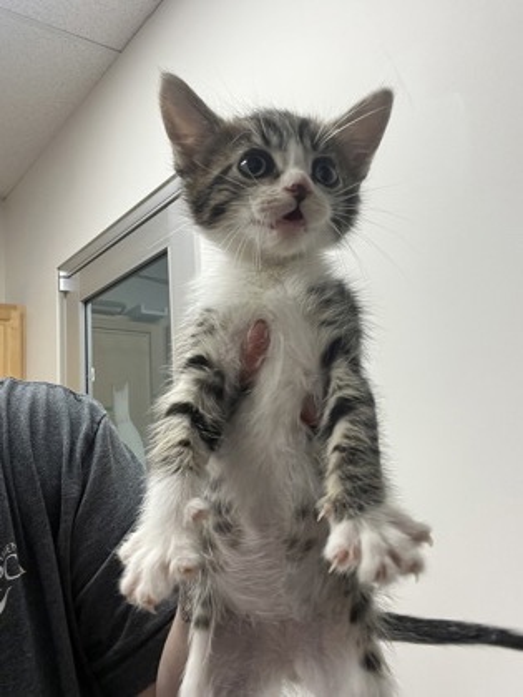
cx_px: 262
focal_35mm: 30
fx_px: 604
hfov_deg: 46.8
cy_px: 348
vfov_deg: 60.0
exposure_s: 1/60
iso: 100
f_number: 2.2
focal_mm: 2.71
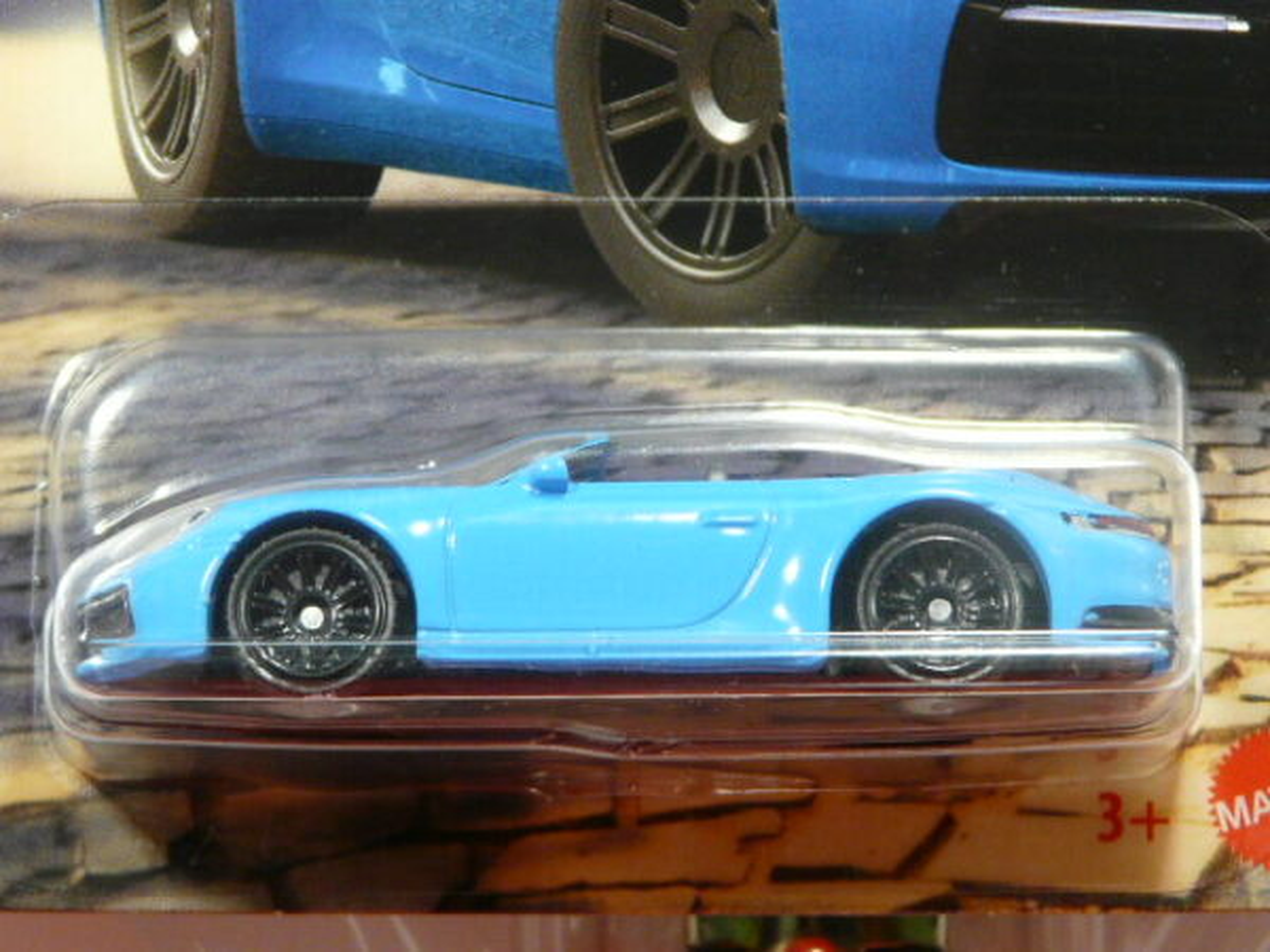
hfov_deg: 13.4
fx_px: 5393
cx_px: 635
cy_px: 476
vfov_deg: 10.1
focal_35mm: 147
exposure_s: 1/40
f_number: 3.6
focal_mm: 15.1
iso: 200
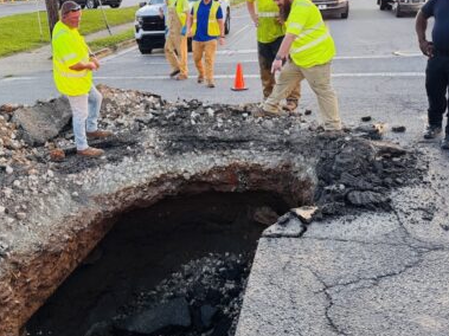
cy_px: 156
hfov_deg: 48.7
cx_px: 178
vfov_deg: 37.7
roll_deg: +4.7
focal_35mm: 38
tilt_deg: -18.8
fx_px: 493
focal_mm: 6.76
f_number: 1.78
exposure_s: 1/49
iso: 200
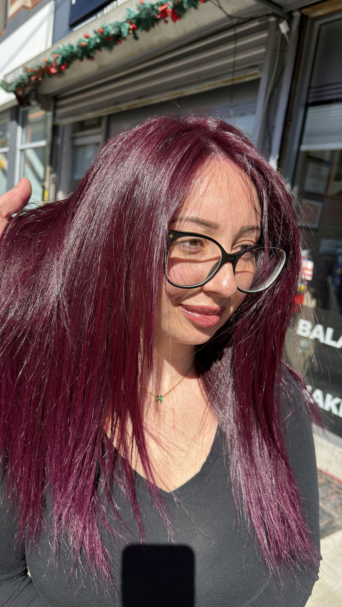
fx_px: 435
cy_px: 312
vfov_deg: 69.8
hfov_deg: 42.8
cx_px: 153
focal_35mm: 27
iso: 64
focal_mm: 6.76
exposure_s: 1/3401
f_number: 1.78
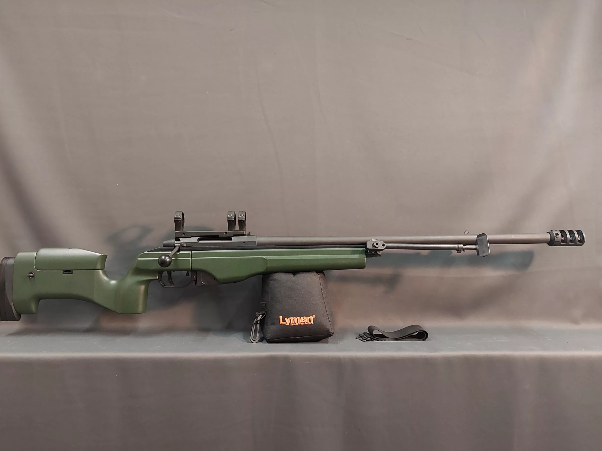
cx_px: 290
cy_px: 226
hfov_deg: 63.4
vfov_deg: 49.7
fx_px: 487
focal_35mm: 28
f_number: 1.8
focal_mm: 4
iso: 400
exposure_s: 1/33.3
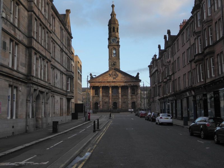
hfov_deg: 41.2
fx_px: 298
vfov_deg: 31.5
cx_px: 112
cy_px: 84
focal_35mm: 46
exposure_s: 1/125
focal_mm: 7.8
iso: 160
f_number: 3.9
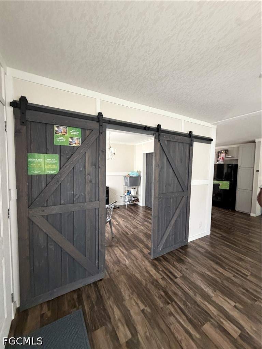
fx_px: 141
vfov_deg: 102.1
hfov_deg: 85.7
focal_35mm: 14
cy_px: 174
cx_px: 131
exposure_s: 1/60
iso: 640
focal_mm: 2.22
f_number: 2.2
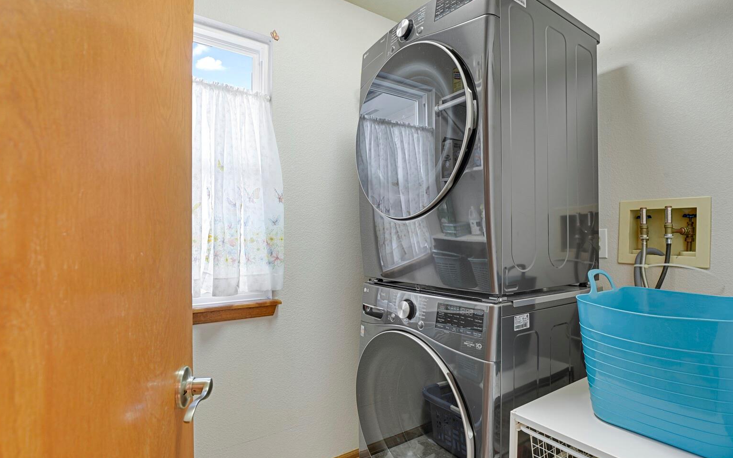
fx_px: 360
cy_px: 236
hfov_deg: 91.1
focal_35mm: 18
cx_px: 367
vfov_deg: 65.0
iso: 250
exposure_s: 13
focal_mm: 17
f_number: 8
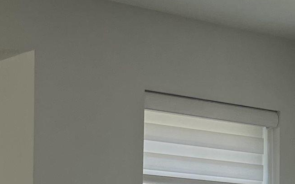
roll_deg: -0.1
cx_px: -157
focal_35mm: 130
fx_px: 1045
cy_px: 344
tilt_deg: -1.4
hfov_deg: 14.8
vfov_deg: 9.5
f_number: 1.5
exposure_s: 1/130
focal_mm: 5.7
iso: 32
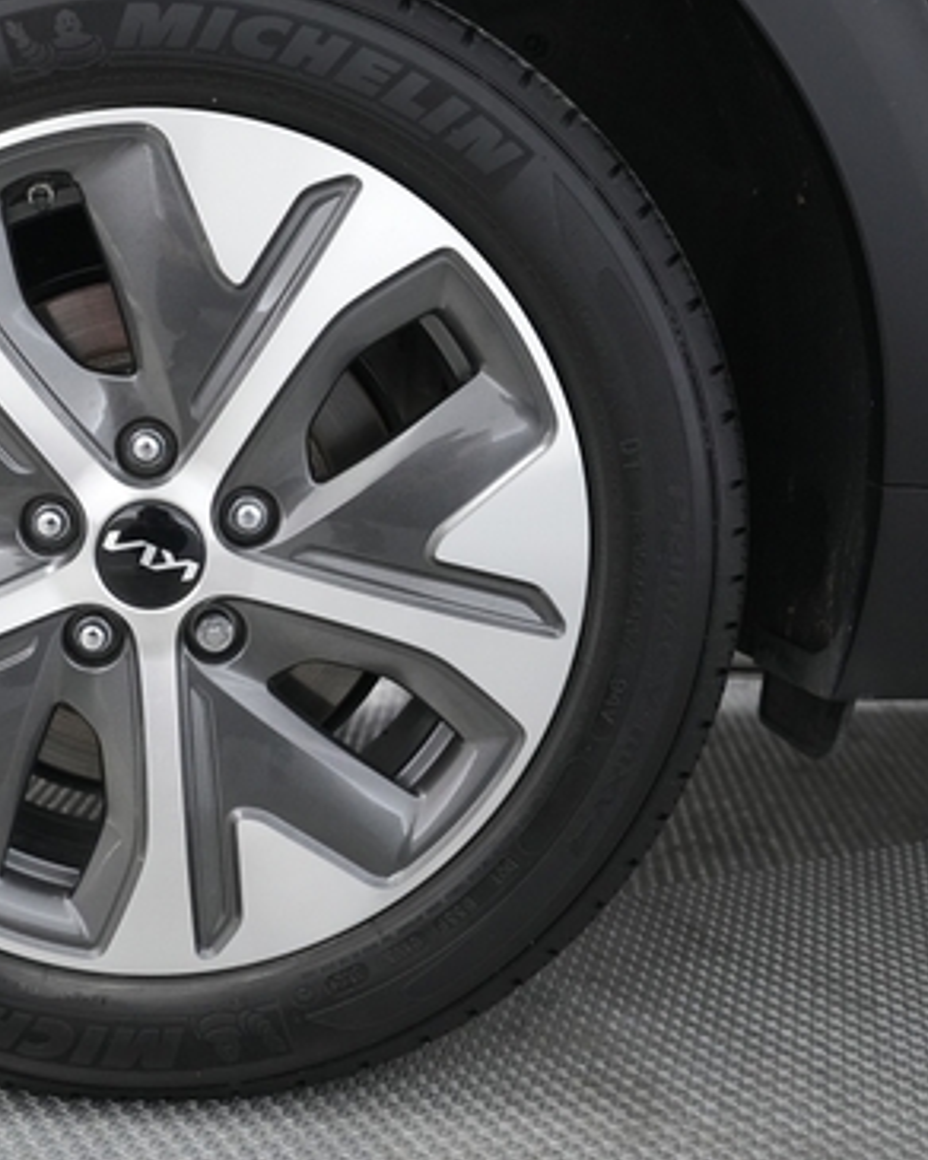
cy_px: 531
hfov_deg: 31.8
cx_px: 165
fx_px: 1579
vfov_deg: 40.3
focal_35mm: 46
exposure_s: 1/125
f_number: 4
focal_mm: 28
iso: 5000
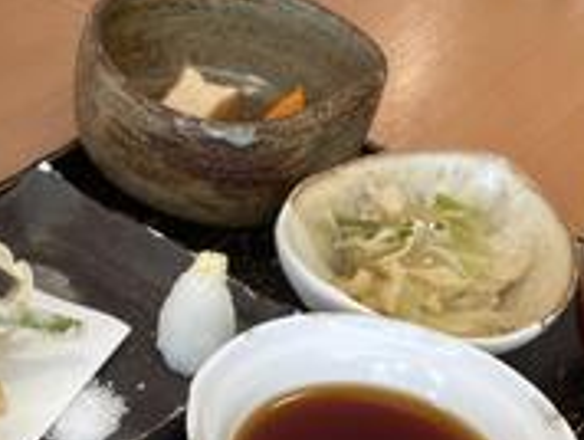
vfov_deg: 18.7
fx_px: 1233
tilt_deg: -48.1
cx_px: 128
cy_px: 576
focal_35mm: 73
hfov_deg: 26.2
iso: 80
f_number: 1.6
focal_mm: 4.2
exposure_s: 1/100
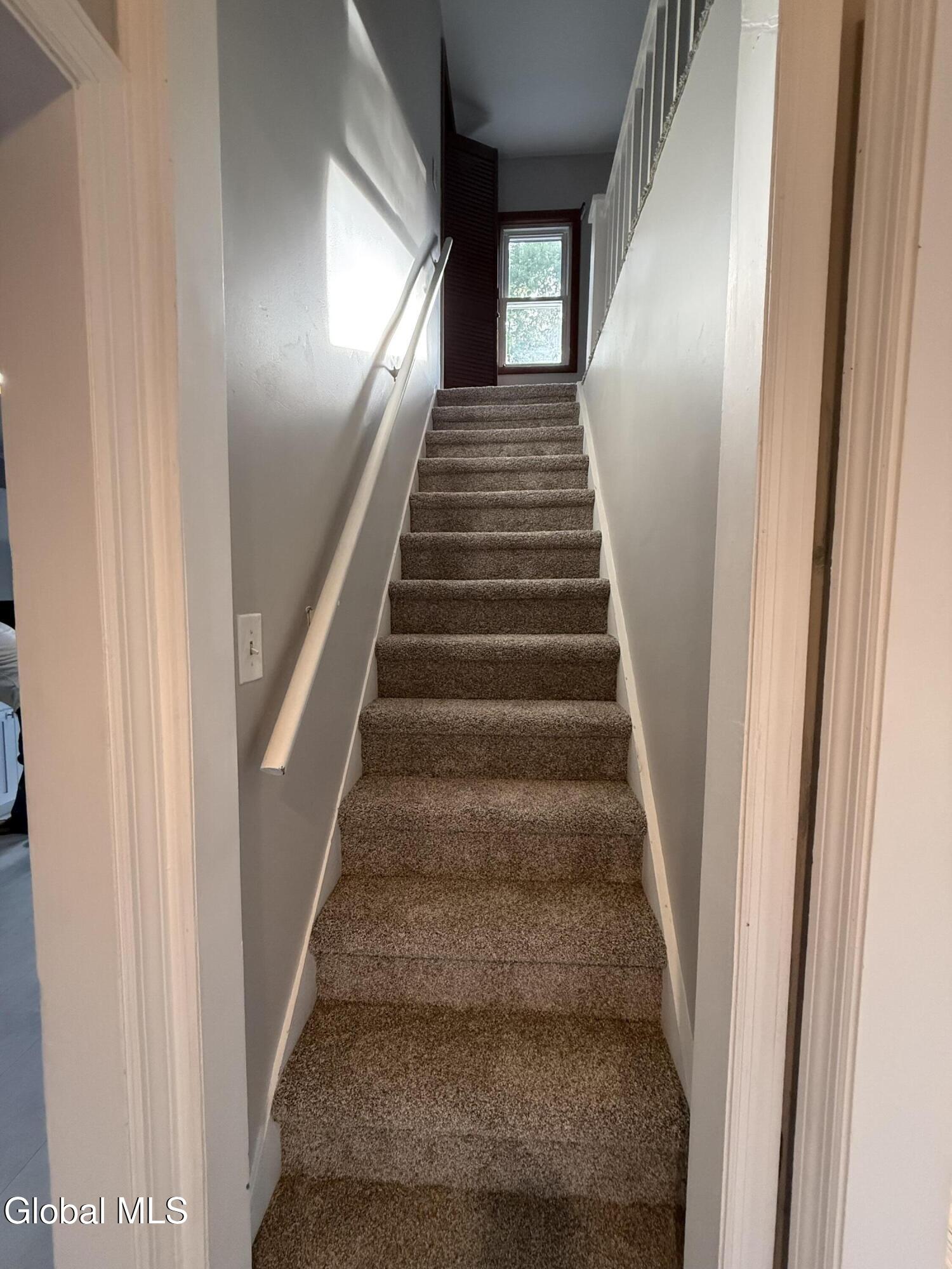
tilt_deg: -4.1
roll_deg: -0.8
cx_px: 476
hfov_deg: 85.7
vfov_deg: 102.1
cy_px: 634
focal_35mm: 14
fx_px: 513
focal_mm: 2.22
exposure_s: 1/120
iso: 640
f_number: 2.2
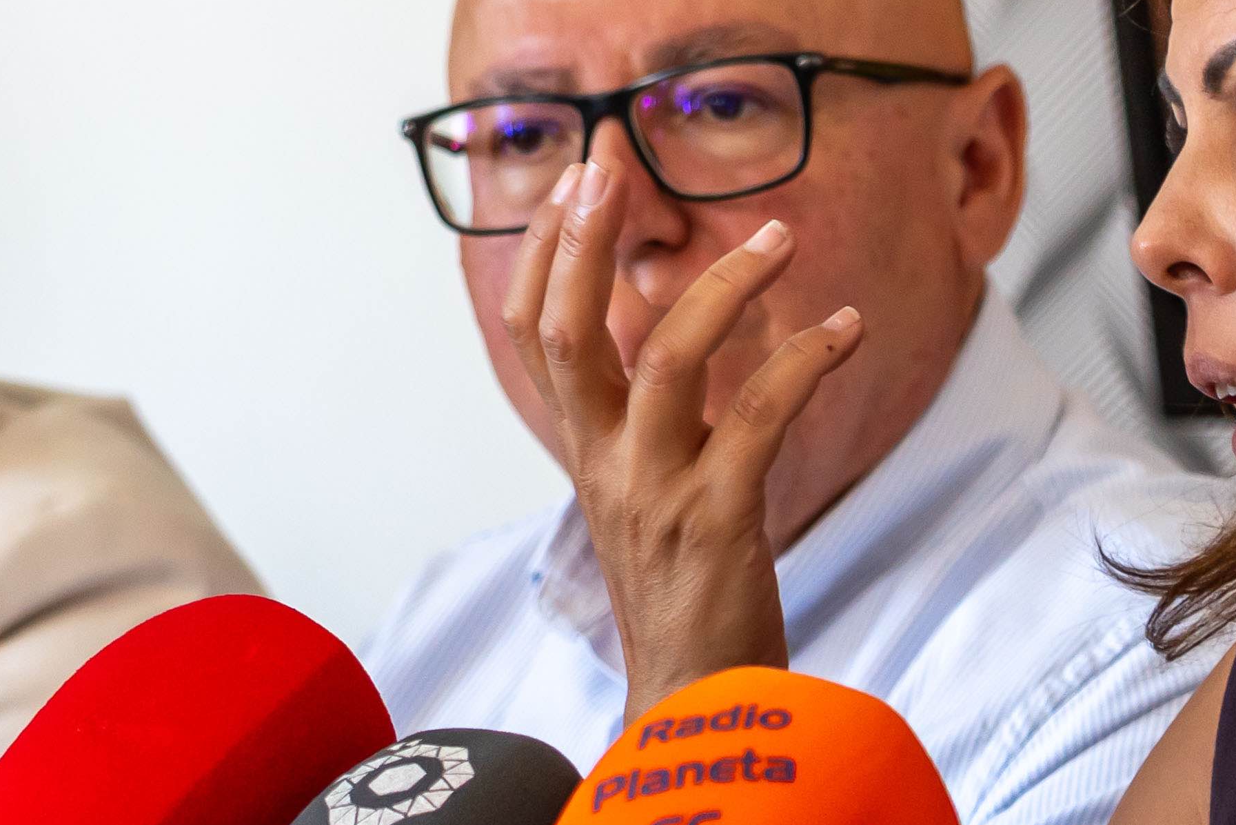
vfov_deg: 5.4
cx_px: 647
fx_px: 8721
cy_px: 702
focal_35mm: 254
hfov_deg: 8.1
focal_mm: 65
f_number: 4
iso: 640
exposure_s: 1/160
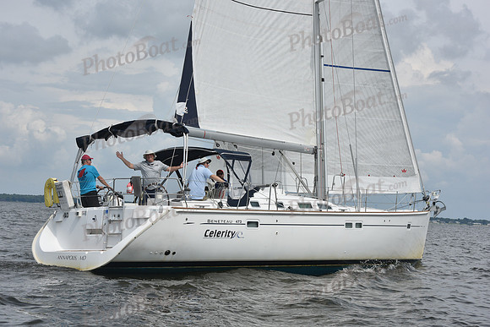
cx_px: 245
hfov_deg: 28.8
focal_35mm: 70
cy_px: 164
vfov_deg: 19.5
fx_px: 953
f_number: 10
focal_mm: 70
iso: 320
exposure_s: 1/1250
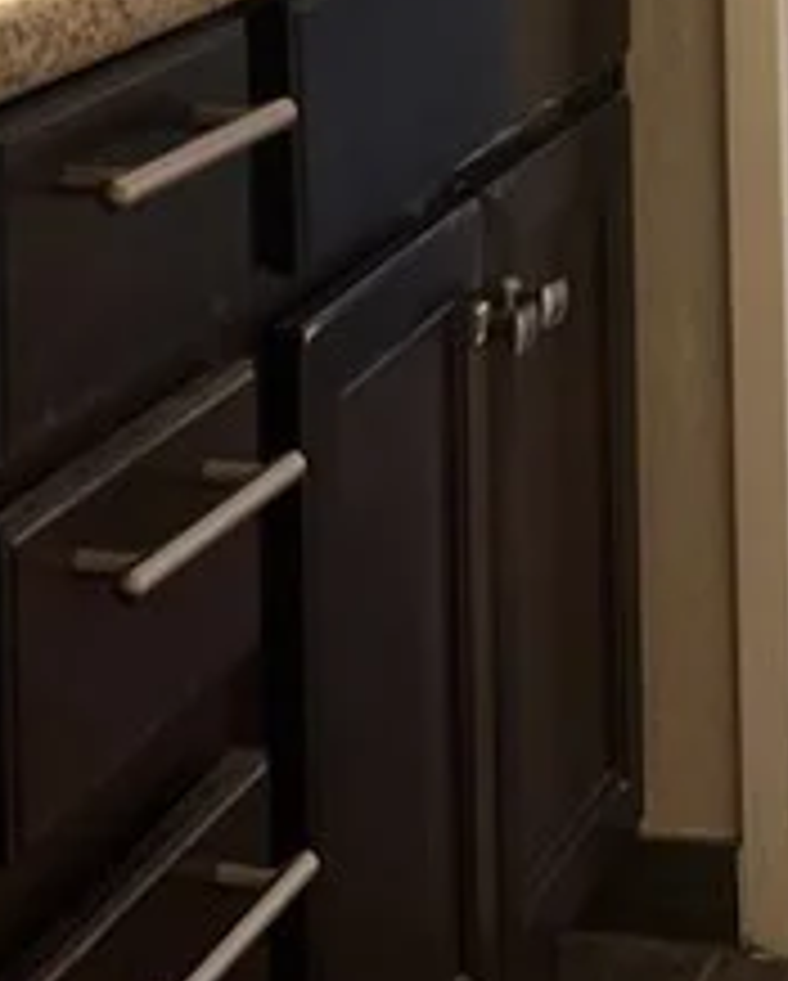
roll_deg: +1.4
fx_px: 3462
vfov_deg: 15.2
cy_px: -396
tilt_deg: -3.6
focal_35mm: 119
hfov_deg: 12.9
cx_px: 671
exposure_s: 1/120
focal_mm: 5.7
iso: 125
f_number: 1.5
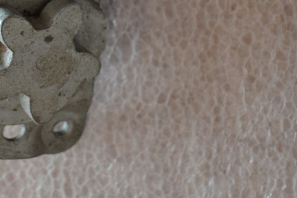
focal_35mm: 112
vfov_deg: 11.8
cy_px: -79
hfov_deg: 18.0
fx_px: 924
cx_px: 30
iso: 560
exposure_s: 1/60
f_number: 4.2
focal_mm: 26
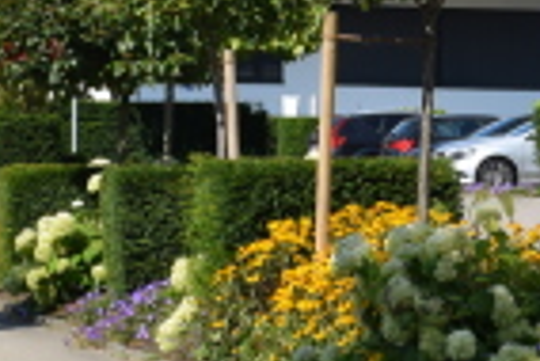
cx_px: 878
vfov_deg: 5.4
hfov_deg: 7.8
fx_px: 3859
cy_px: 215
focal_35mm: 257
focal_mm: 40
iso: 200
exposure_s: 1/400
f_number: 10
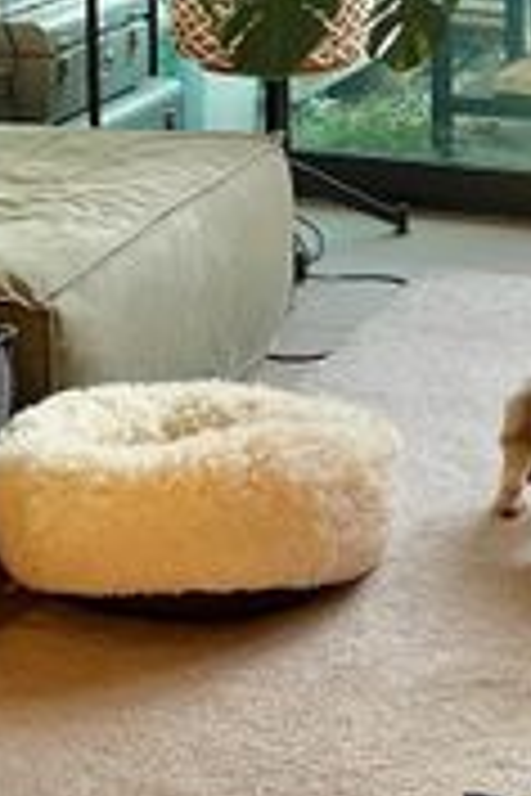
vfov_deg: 16.4
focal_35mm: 122
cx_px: 590
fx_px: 2699
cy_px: -13
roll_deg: -0.8
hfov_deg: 11.1
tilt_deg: -12.6
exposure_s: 1/457
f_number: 1.6
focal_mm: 5.1
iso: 50
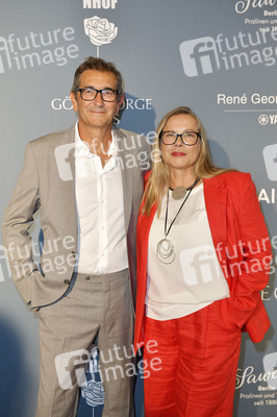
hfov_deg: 25.9
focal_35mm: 52
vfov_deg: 38.2
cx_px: 138
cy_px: 208
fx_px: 601
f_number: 5.6
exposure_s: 1/200
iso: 1250
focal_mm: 52
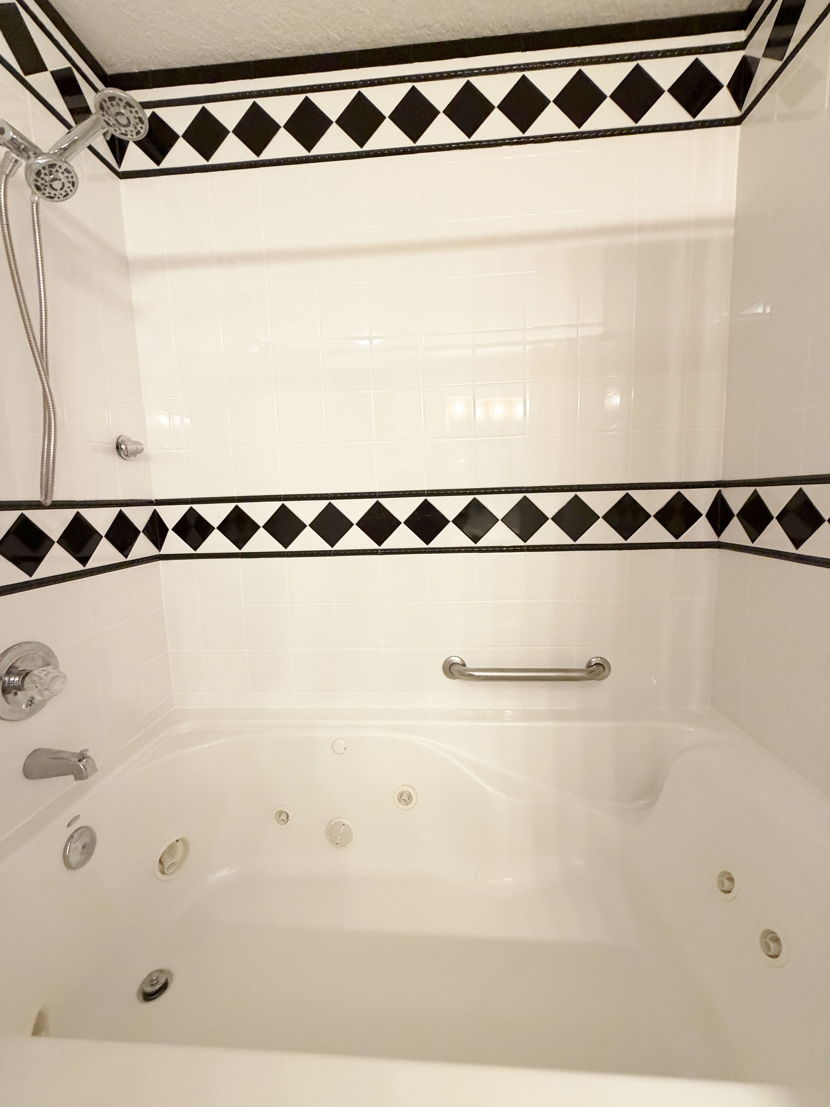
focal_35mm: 14
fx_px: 448
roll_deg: +1.7
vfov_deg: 102.1
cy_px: 554
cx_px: 415
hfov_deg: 85.7
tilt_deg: -7.9
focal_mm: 2.22
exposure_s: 1/60
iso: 400
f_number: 2.2
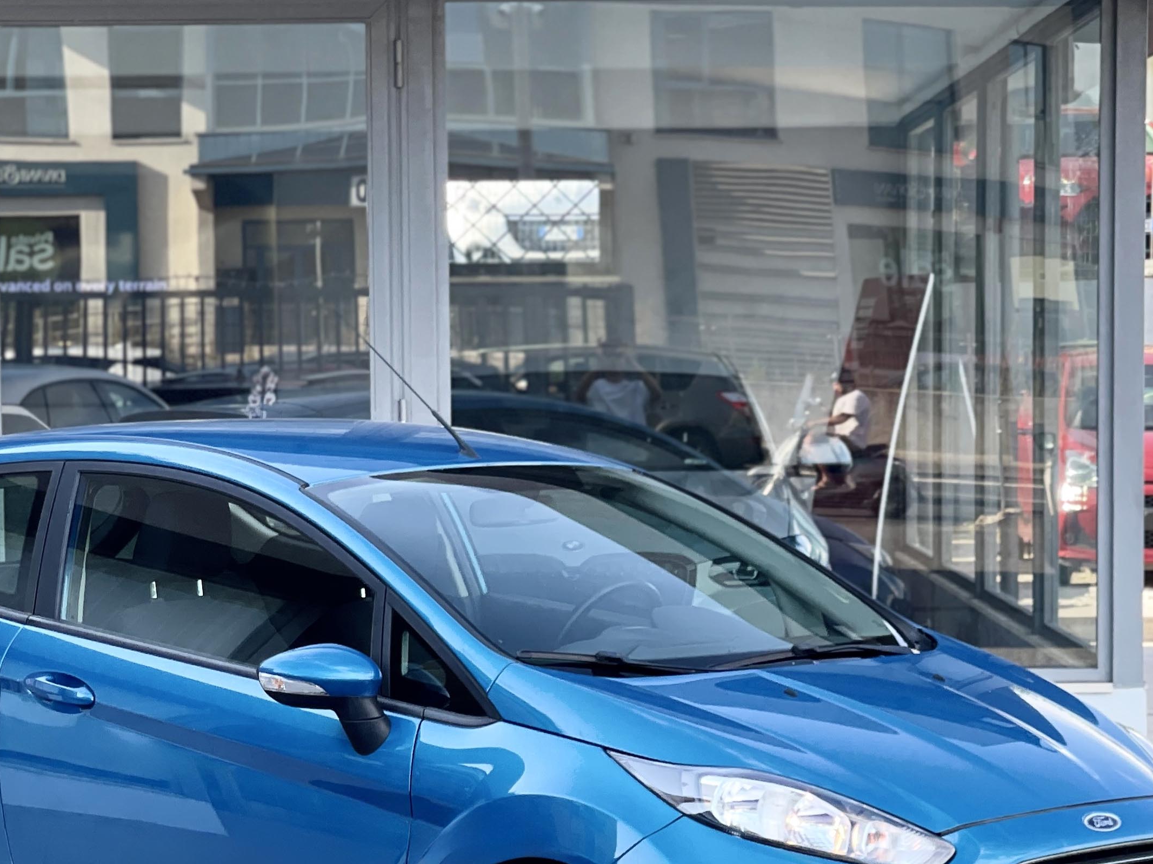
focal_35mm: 121
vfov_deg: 12.1
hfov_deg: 16.3
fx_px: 4030
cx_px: 473
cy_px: 791
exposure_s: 1/121
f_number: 2.2
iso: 25
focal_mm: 7.5
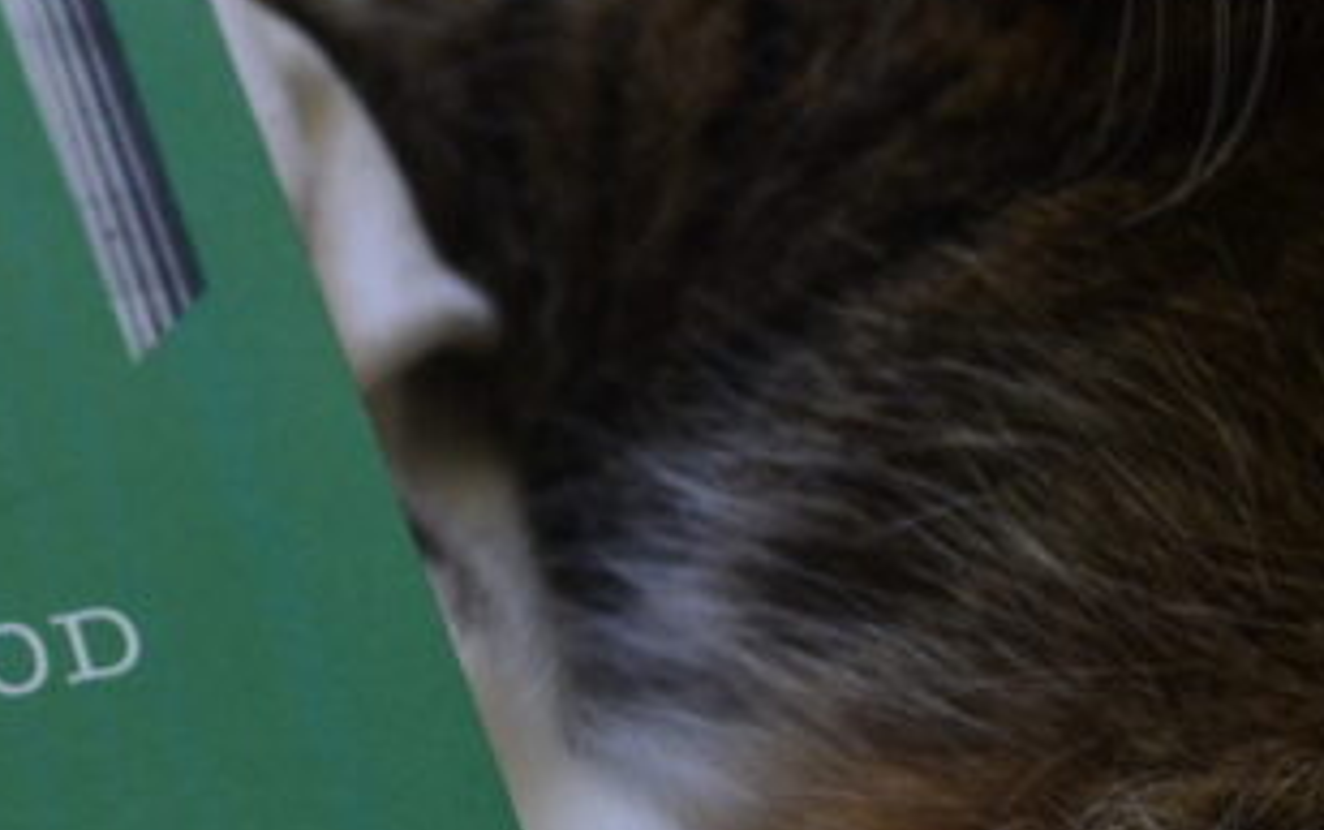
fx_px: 4405
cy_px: 441
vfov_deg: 10.8
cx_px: -641
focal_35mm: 122
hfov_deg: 15.8
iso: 800
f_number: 5.6
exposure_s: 1/15
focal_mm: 24
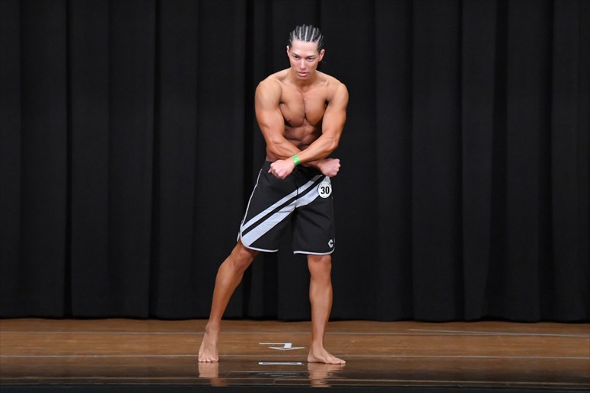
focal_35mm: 255
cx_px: 295
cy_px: 196
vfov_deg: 5.4
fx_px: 4177
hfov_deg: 8.1
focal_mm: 170
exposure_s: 1/400
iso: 8000
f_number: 5.6
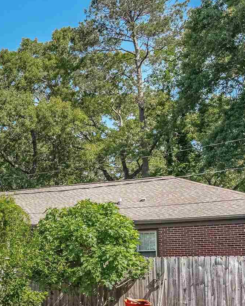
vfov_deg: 32.8
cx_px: -49
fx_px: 499
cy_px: 261
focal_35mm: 55
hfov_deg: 24.9
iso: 500
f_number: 7.1
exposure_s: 1/8000
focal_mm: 16
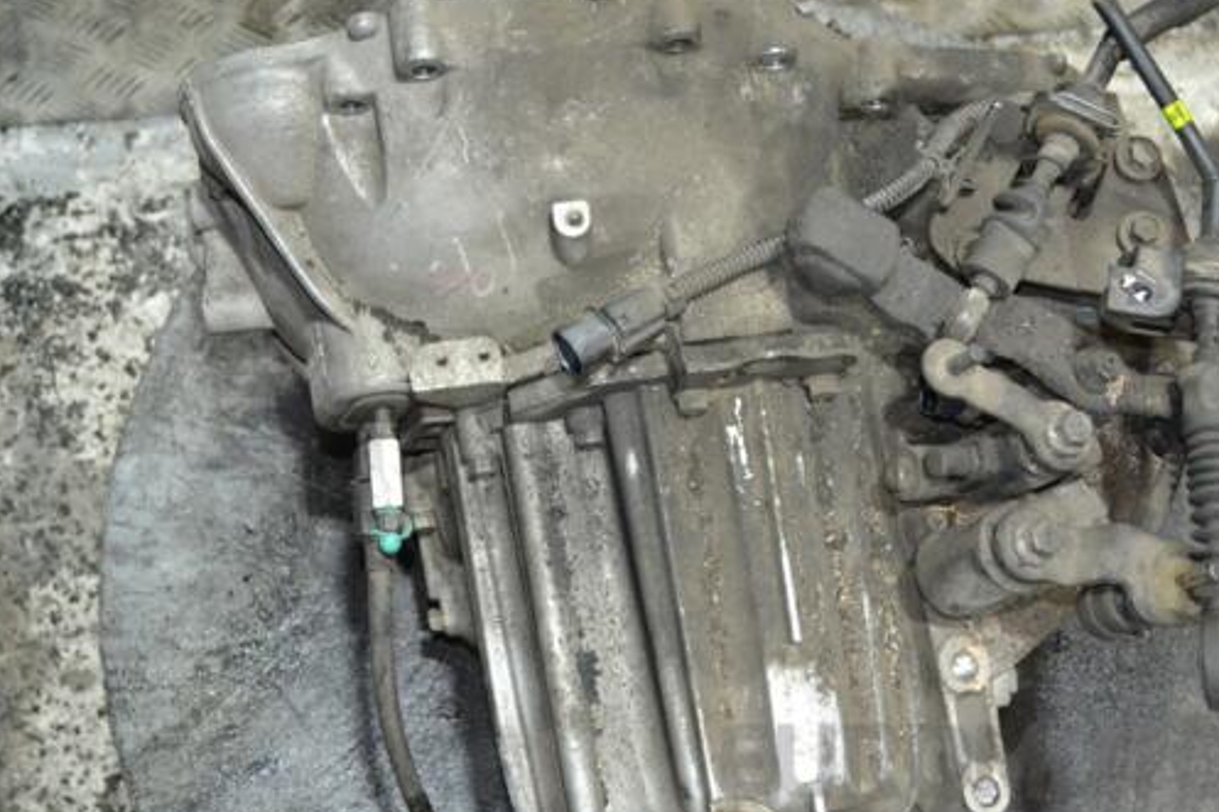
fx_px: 1963
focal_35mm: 58
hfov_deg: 34.5
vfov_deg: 23.4
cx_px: 674
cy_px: 434
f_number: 4.8
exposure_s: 1/60
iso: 2200
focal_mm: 32
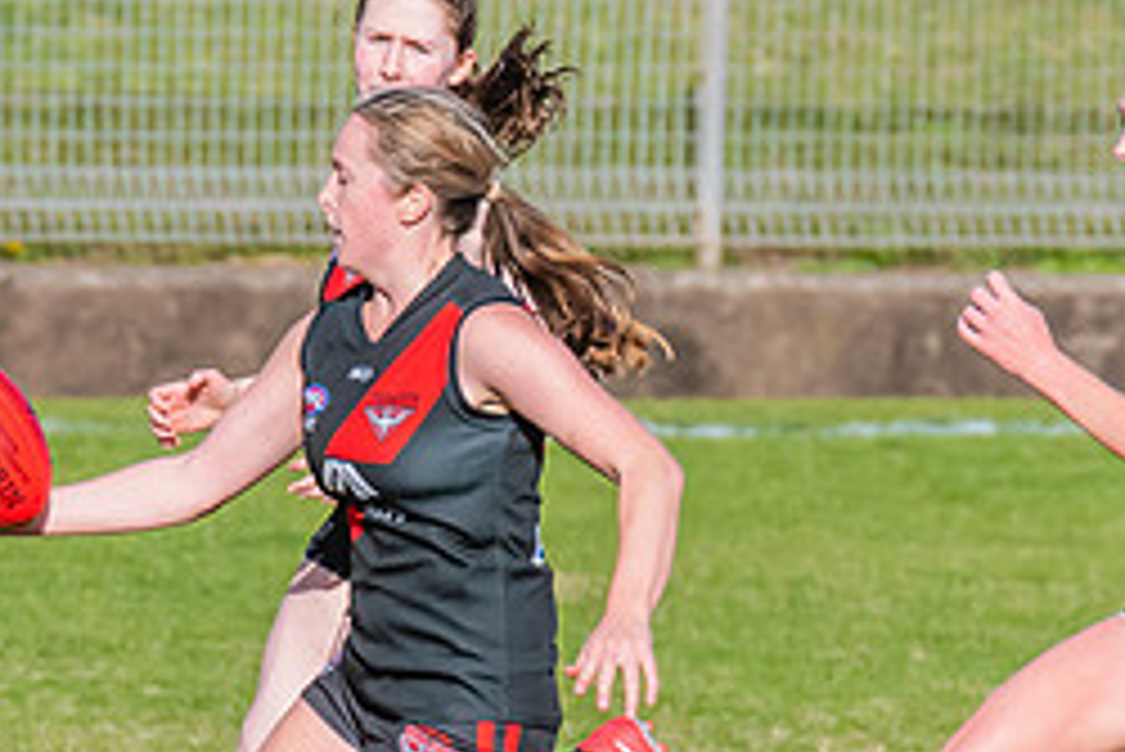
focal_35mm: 1693
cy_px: 609
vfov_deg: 0.8
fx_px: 52935
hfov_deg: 1.2
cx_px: 227
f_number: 9
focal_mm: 420
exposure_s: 1/1250
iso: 800
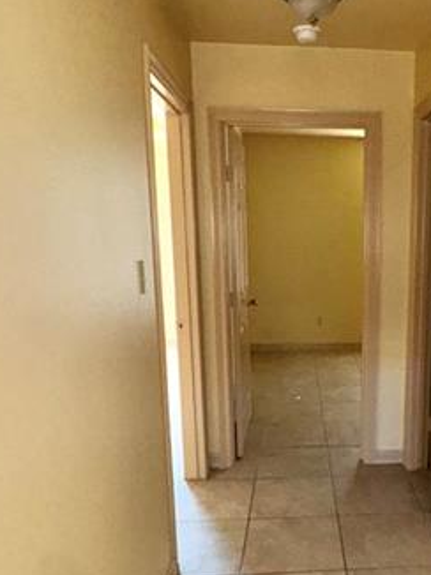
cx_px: 343
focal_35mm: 33
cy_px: 330
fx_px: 549
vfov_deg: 55.2
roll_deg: +0.3
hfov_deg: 41.1
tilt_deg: -13.3
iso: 200
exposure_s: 1/60
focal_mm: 2.22
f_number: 2.2
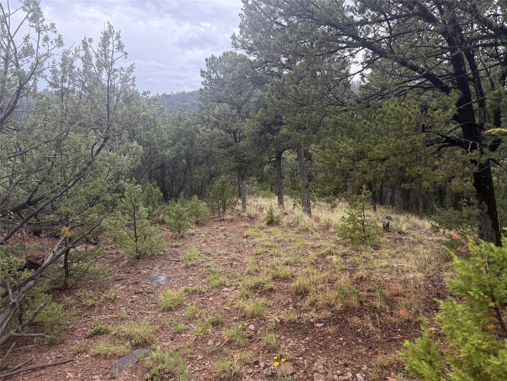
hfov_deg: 71.6
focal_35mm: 24
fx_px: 352
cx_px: 254
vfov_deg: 56.8
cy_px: 190
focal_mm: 6.76
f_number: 1.78
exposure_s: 1/132
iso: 200
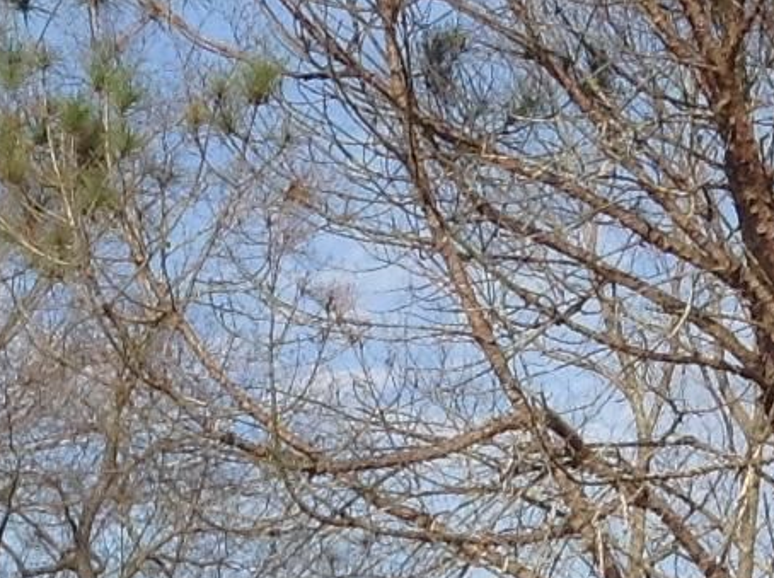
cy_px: 1565
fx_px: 4465
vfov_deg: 6.9
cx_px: 9
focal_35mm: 200
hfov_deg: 9.8
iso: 50
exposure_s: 1/1513
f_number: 2.4
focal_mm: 4.28
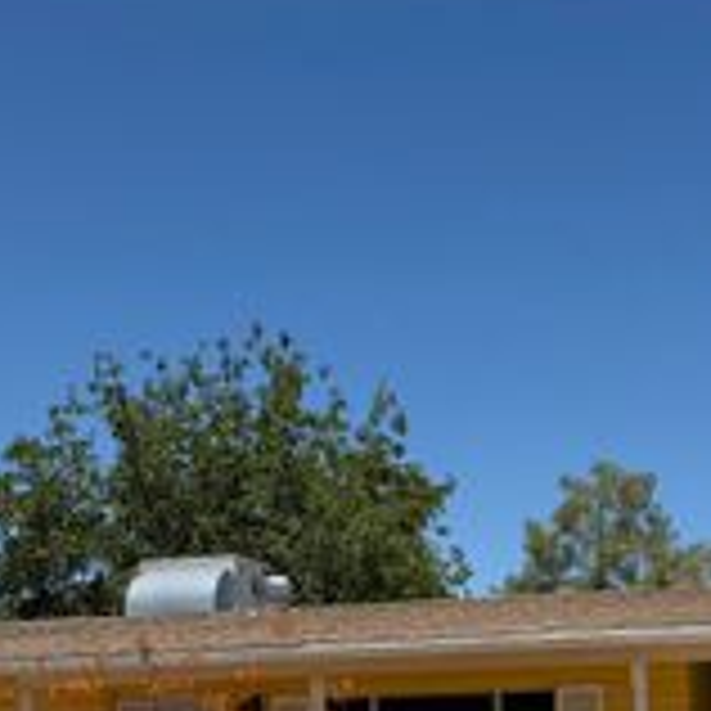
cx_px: 382
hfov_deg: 25.7
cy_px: 632
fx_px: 1557
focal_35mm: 67
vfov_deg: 25.0
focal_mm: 6.76
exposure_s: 1/6711
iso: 80
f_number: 1.78
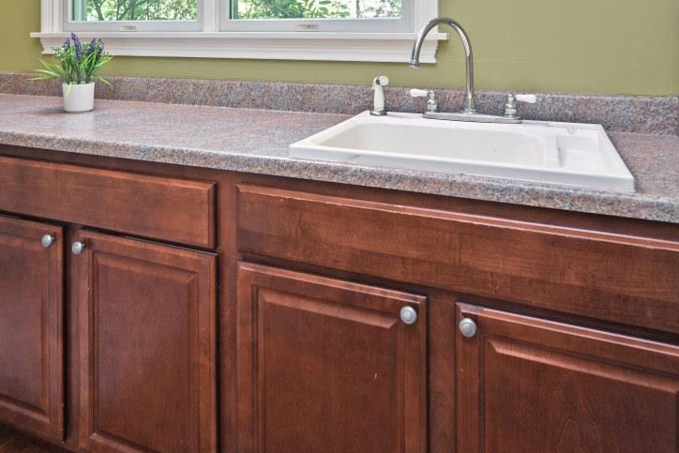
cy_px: 29
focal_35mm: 29
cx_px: 305
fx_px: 547
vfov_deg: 40.8
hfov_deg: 63.5
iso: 250
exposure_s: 1/60
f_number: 4
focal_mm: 14
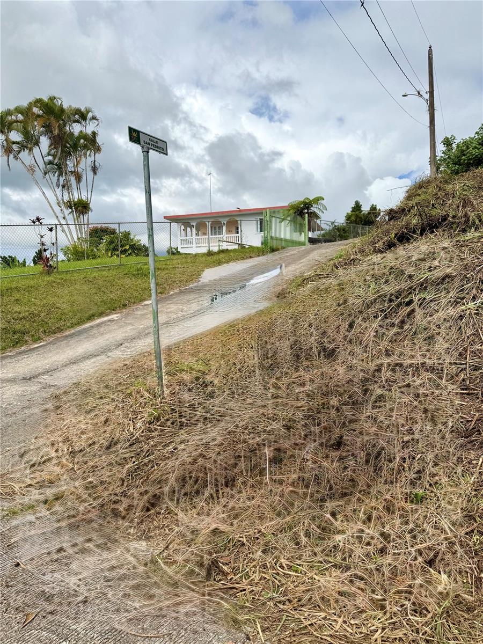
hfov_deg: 56.8
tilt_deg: -1.3
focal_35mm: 24
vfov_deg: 71.6
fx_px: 446
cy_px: 322
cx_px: 242
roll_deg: +1.5
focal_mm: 6.76
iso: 80
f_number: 1.78
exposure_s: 1/6173
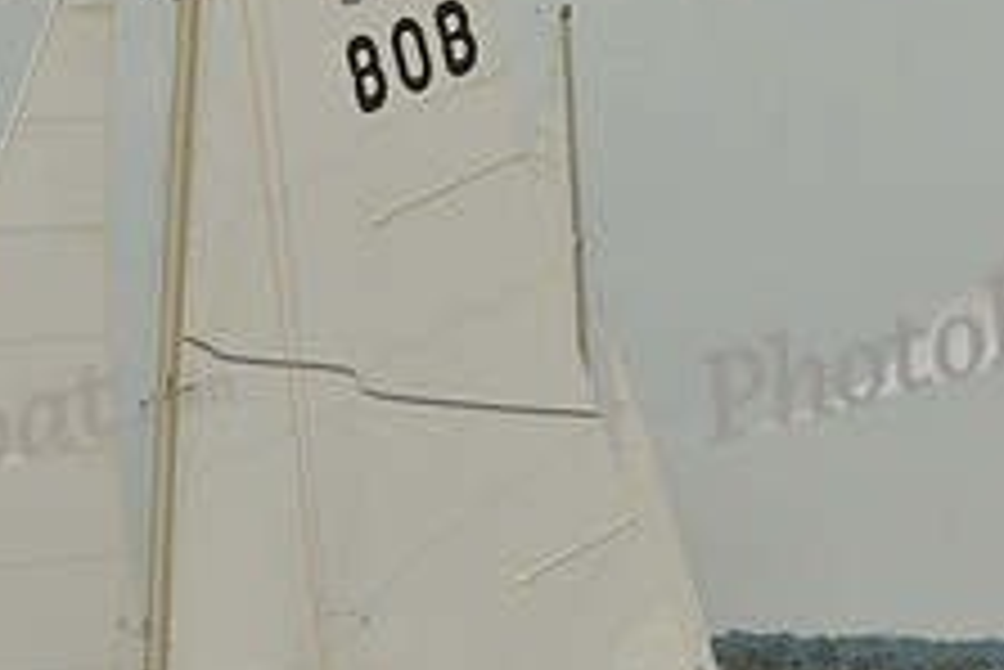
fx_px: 5079
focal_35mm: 182
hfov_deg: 11.3
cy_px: 157
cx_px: 470
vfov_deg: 7.5
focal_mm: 70
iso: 400
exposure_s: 1/2500
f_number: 7.1
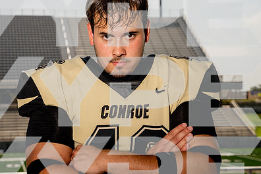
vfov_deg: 13.6
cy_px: 92
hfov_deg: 20.2
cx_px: 97
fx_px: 732
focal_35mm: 101
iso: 100
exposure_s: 1/250
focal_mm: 69
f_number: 8
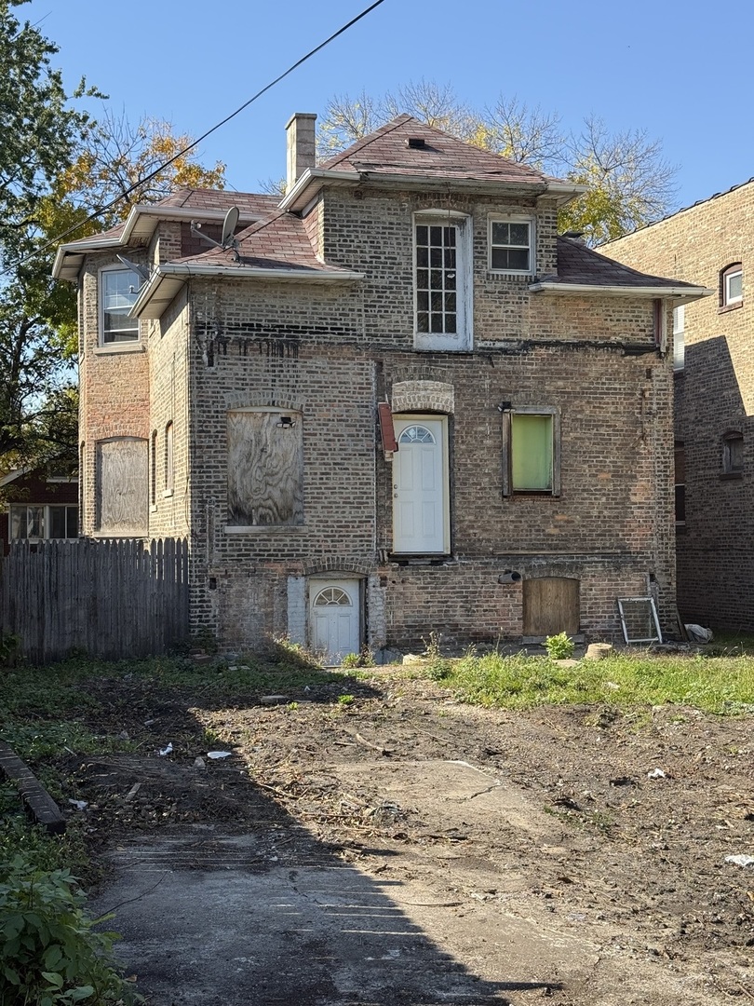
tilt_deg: +2.7
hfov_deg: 30.3
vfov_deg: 39.7
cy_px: 503
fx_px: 1394
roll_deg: +1.0
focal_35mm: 48
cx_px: 377
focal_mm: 6.76
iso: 64
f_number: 1.78
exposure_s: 1/1608
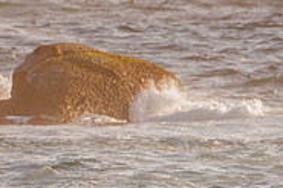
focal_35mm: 1926
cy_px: 238
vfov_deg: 0.7
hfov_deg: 1.1
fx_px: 15127
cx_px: 332
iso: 250
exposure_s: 1/2000
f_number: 5.6
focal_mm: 500
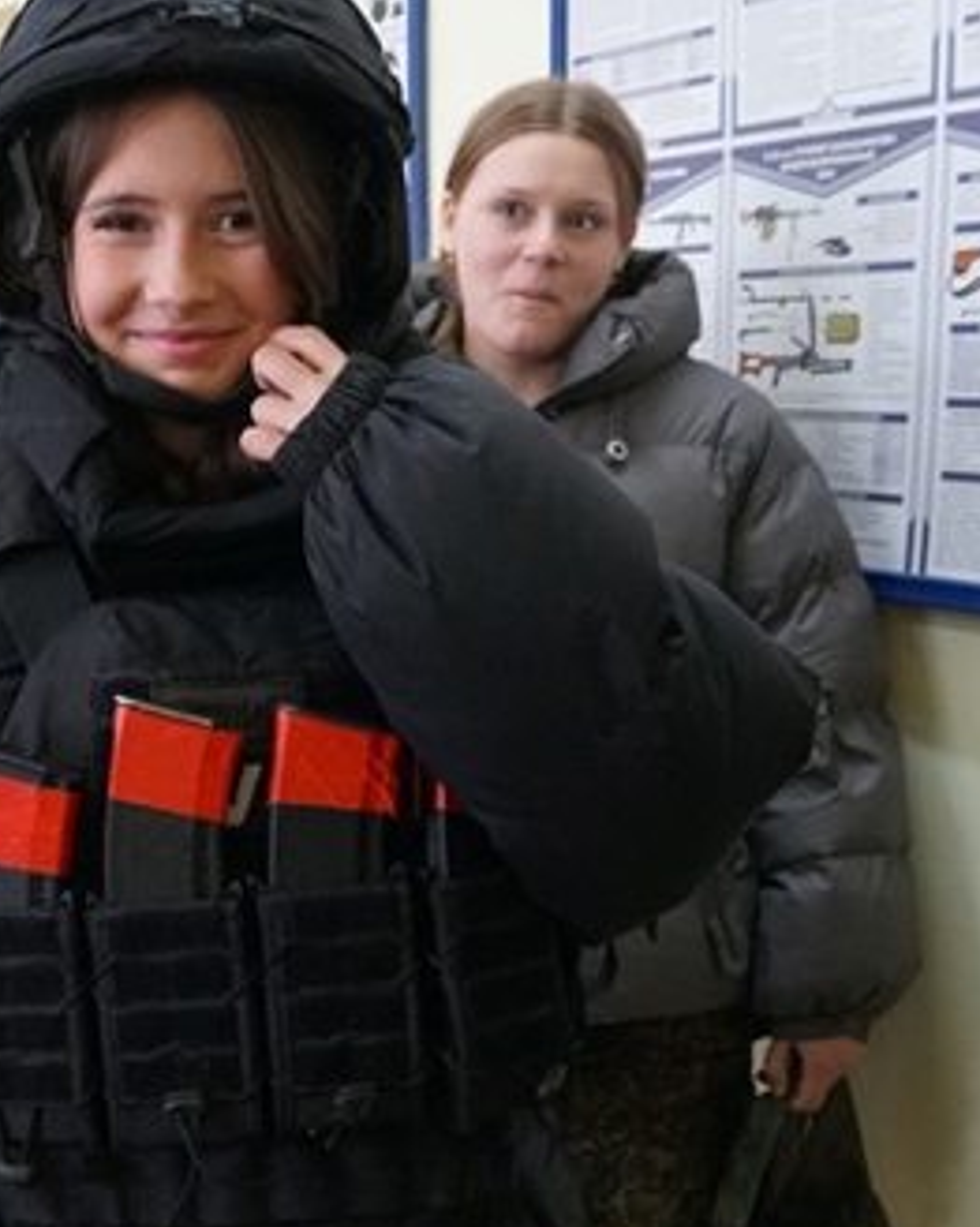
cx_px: 86
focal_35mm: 58
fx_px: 2105
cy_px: 718
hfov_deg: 25.4
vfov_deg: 32.4
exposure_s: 1/160
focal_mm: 18
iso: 4000
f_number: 4
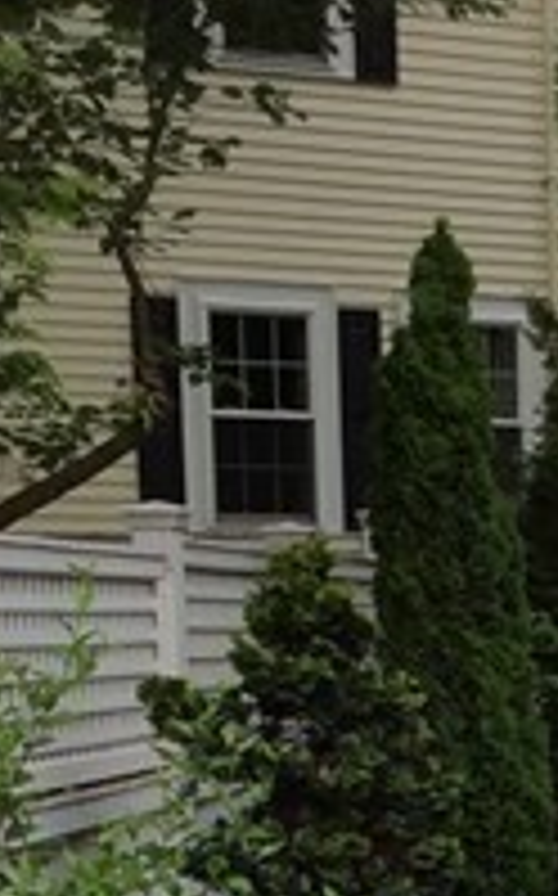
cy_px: 1220
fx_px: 3194
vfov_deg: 15.1
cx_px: 670
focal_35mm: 131
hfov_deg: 9.8
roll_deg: +0.5
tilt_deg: -11.2
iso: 32
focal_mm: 3.3
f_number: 2.4
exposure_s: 1/321
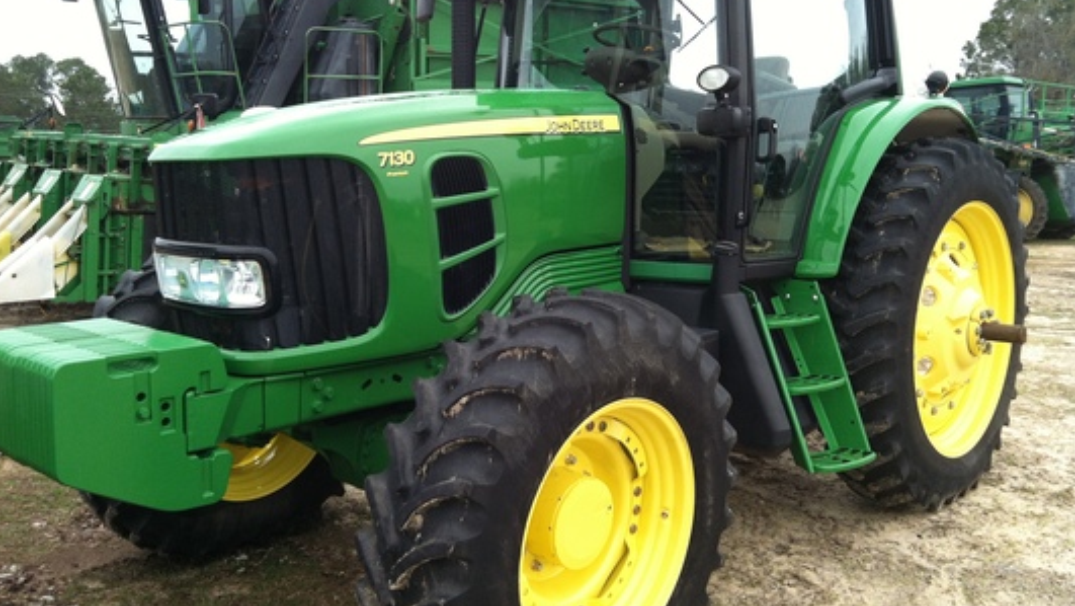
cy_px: 251
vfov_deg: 30.4
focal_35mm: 39
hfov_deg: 51.6
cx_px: 532
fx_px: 1112
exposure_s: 1/199
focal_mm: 3.85
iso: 80
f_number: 2.8
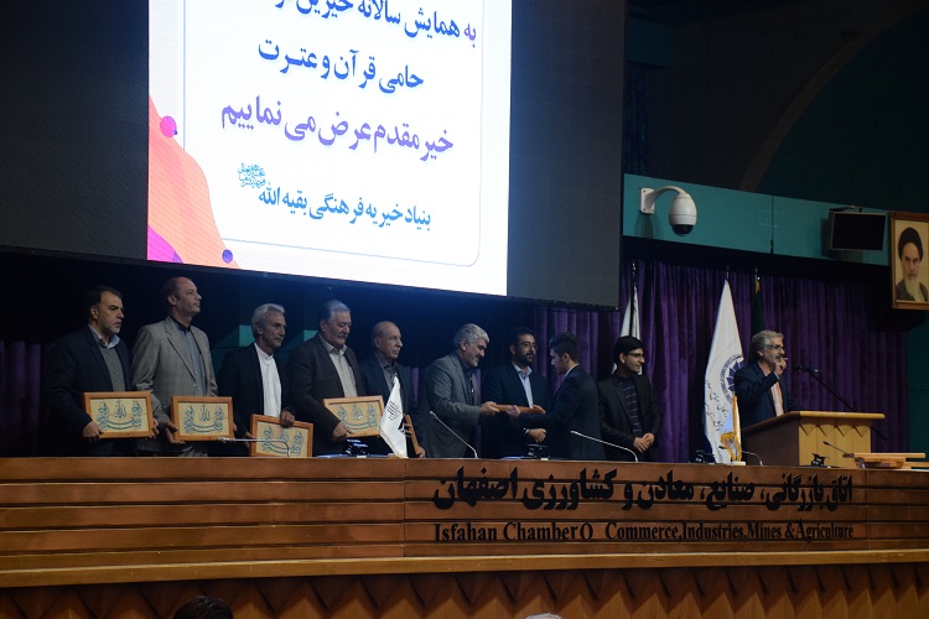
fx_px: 2167
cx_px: 464
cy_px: 310
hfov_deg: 24.2
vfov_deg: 16.3
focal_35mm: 84
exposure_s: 1/80
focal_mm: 56
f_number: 5.6
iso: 2000
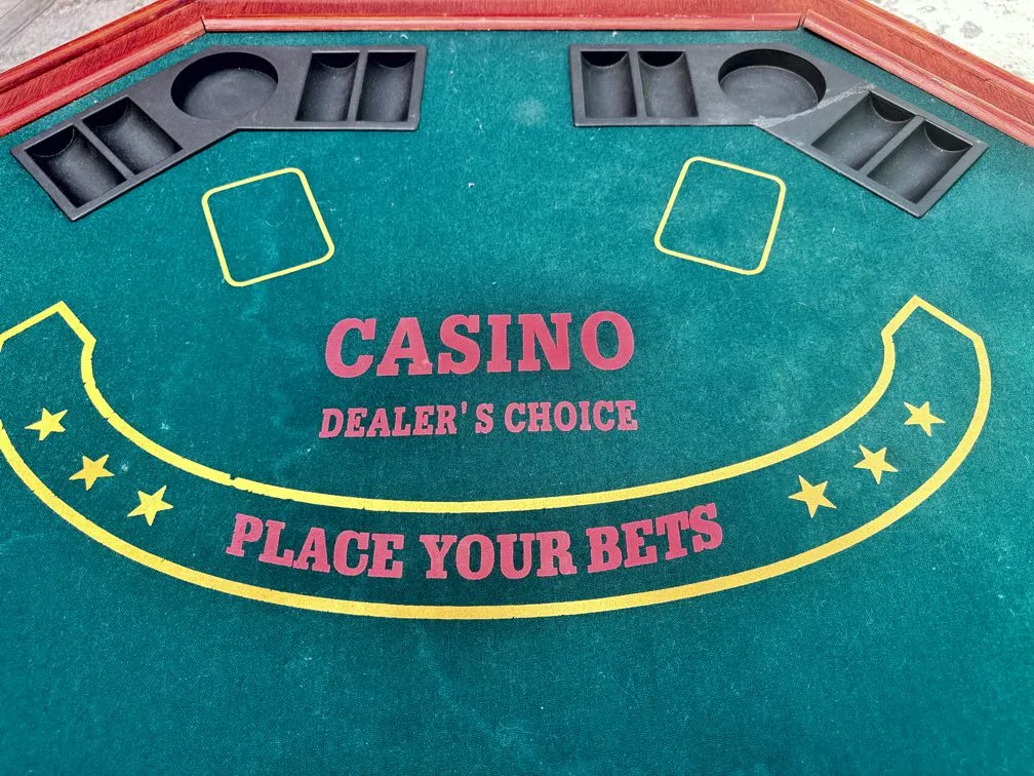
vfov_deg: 56.8
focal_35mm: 24
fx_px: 717
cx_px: 517
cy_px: 388
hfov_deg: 71.6
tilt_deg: -60.1
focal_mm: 6.76
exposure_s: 1/325
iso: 80
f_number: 1.78
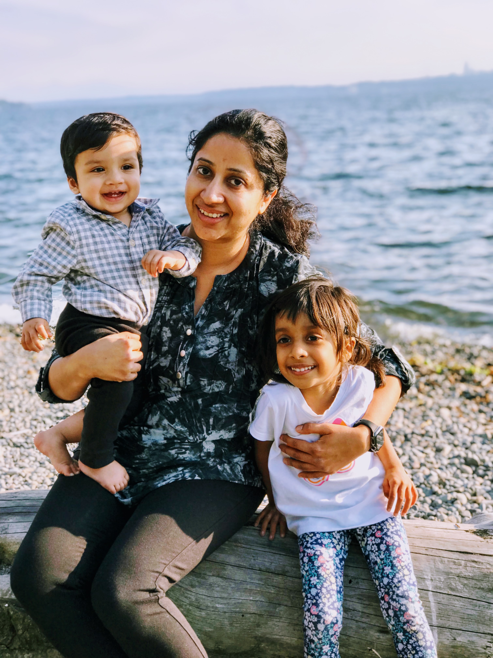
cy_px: 329
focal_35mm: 57
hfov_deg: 25.7
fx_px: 1082
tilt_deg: -12.9
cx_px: 246
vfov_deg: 33.8
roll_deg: +2.3
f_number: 2.8
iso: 20
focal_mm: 6.6
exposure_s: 1/424
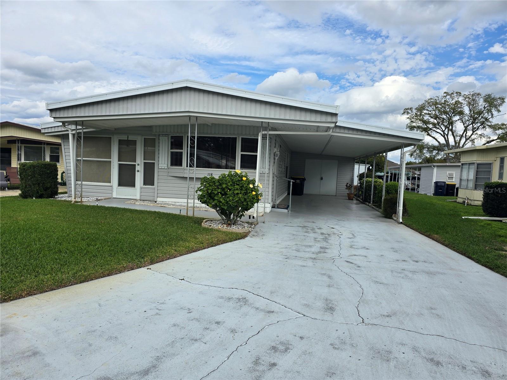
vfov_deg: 58.9
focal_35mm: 23
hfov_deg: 73.9
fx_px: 337
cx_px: 254
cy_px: 190
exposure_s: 1/897
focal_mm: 6.3
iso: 12
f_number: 1.7
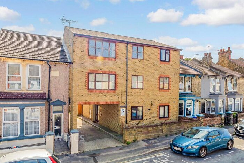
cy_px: 82
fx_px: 95
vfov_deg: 81.2
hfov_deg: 104.2
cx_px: 122
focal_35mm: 14
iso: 100
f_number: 8
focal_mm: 14
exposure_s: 1/320
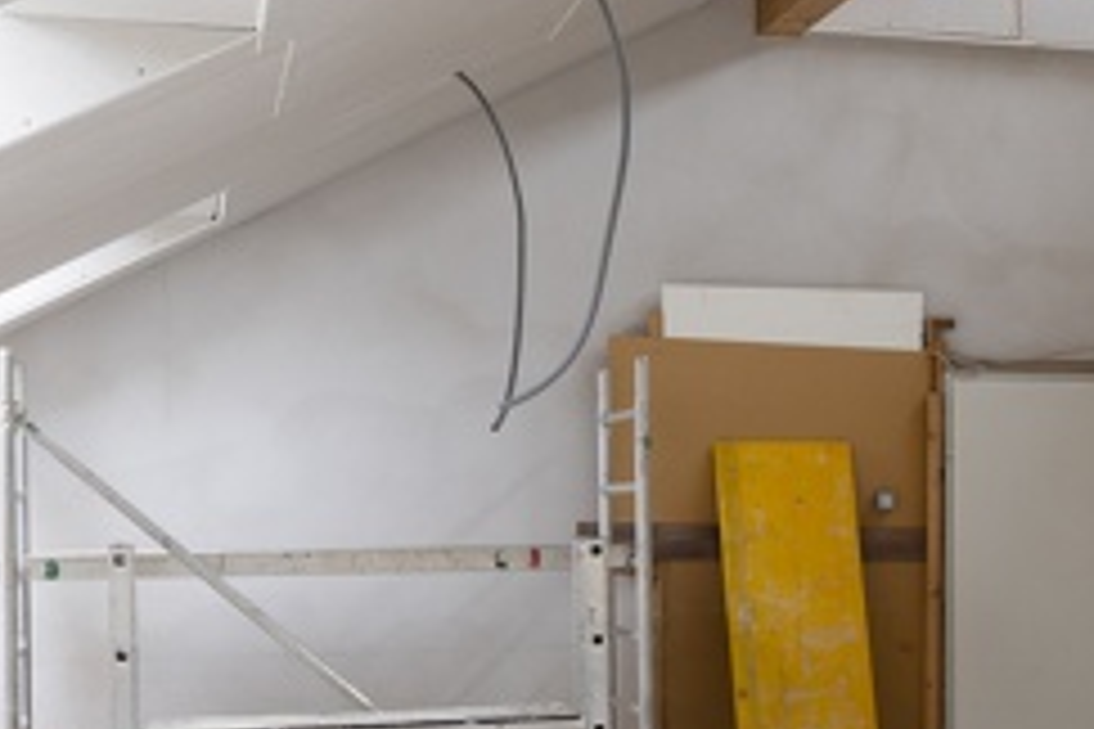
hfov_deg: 21.9
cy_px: 652
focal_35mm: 84
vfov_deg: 16.1
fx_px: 2552
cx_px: 1396
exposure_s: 1/2
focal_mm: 17
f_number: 10
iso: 100
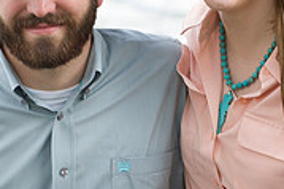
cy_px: 106
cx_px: 140
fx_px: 3452
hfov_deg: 4.7
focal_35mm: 438
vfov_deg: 3.1
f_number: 3.5
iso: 250
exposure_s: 1/250
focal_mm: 135
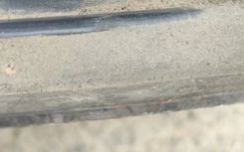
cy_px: -64
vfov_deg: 21.6
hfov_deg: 38.8
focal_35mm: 52
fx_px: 346
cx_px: 106
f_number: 1.89
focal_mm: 5.95
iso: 92
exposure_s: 1/100
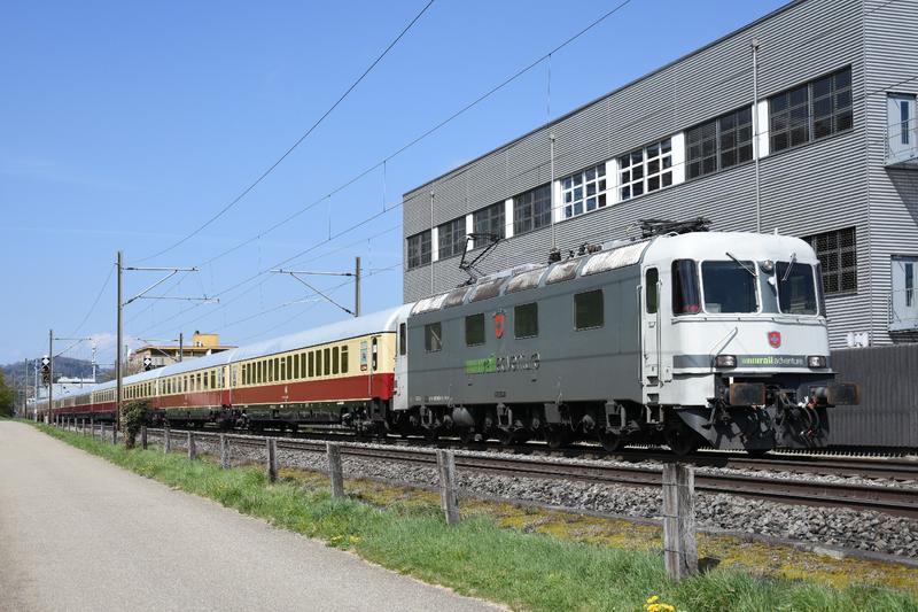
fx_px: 1300
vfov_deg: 26.5
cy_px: 306
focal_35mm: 51
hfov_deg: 38.9
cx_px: 459
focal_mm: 34
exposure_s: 1/1250
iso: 200
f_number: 5.6
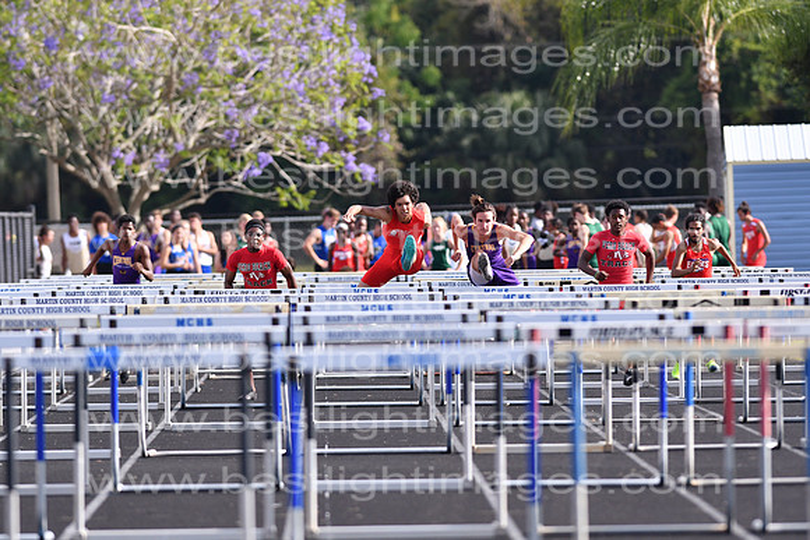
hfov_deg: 4.6
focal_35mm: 450
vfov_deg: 3.1
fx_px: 10127
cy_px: 270
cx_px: 405
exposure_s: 1/3200
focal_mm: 300
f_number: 4
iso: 400
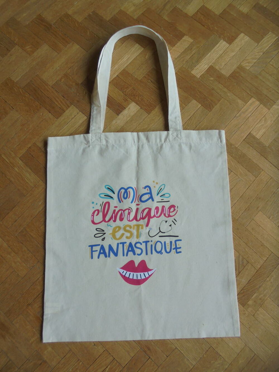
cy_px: 186
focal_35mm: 26
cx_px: 140
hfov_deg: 53.1
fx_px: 279
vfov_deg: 67.3
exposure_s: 1/100
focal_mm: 4.6
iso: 100
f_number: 3.5
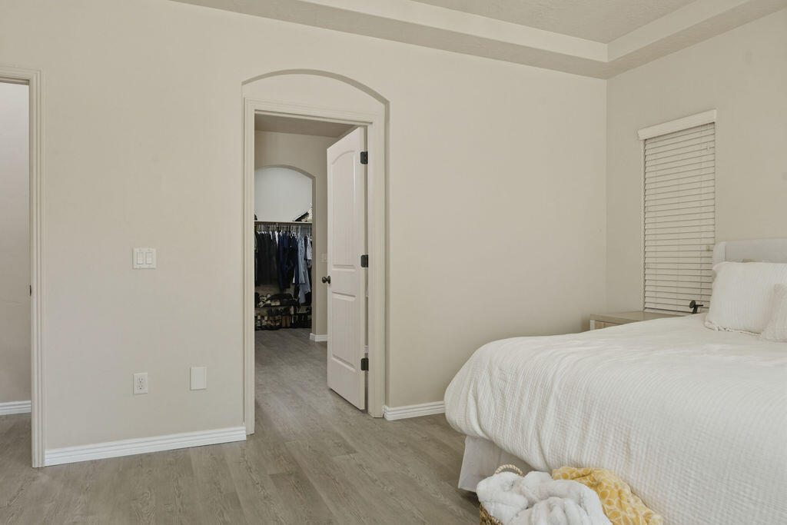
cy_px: 262
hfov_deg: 73.7
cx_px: 394
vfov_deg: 53.1
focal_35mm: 24
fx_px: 525
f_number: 8
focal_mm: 24
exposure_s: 1/8
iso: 250
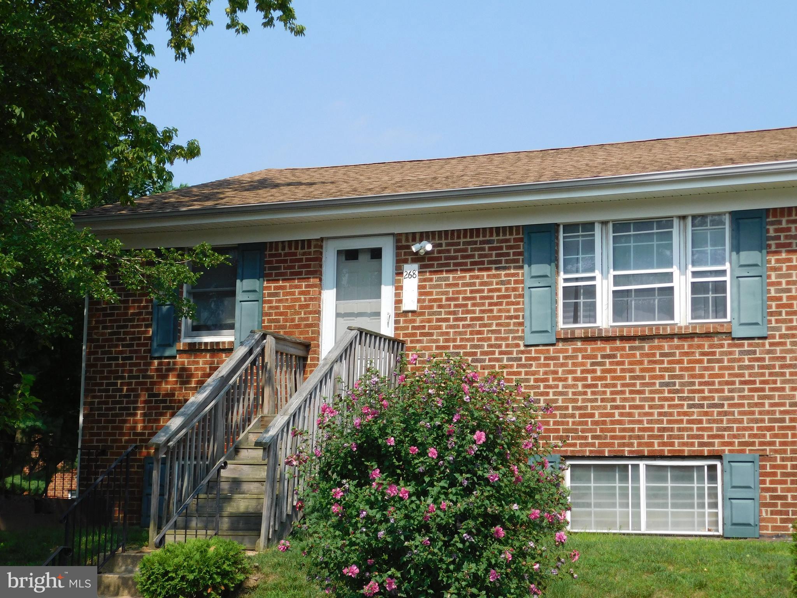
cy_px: 299
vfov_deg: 22.3
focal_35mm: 66
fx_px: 1520
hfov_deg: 29.4
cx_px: 398
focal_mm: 11.7
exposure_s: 1/800
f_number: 4.2
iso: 125
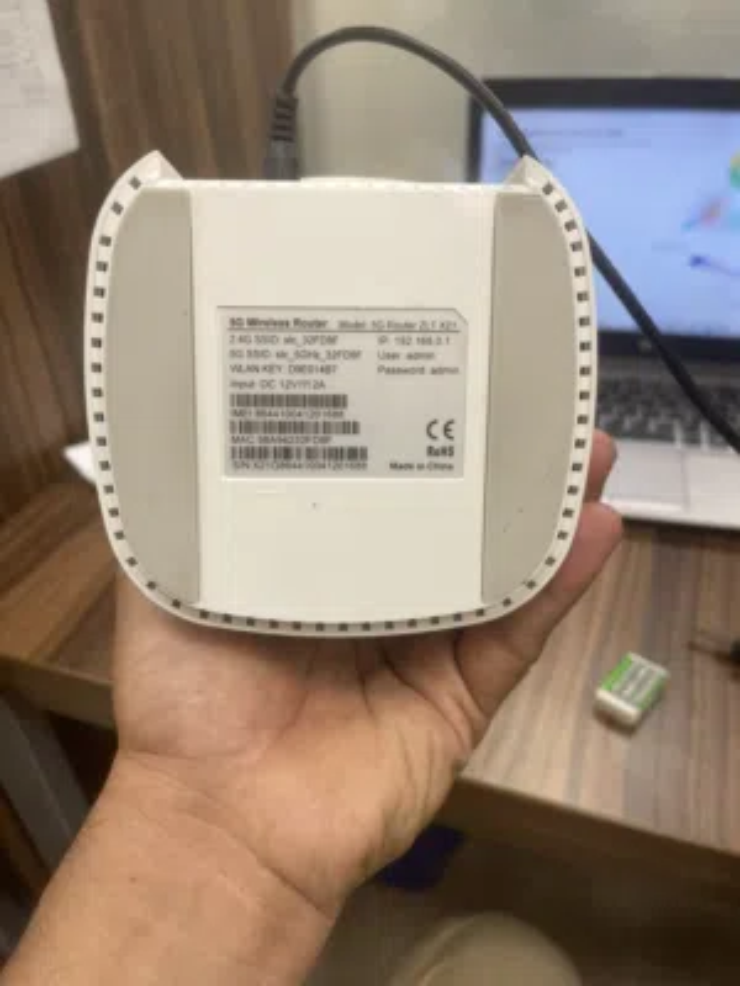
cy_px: 493
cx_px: 370
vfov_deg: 69.4
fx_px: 713
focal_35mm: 25
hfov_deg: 54.9
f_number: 1.6
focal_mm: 5.1
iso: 80
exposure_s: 1/100
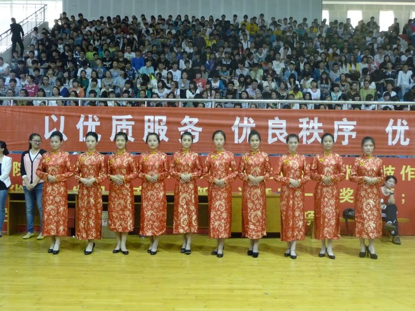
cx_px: 208
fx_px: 456
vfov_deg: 37.7
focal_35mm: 38
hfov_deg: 49.0
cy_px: 156
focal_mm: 6.3
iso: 400
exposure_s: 1/13
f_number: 3.8
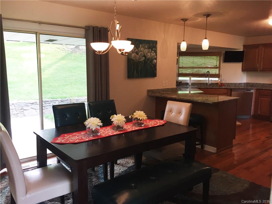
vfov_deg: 48.2
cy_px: 102
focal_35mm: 29
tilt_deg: -7.9
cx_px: 136
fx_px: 228
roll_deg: +0.0
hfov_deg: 61.7
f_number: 2.2
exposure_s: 1/30
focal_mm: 4.15
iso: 40
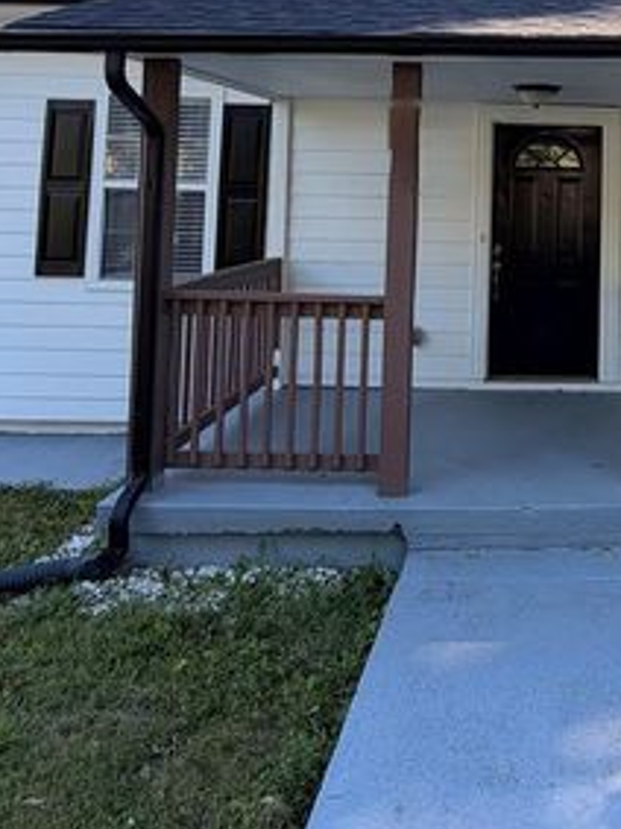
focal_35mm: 33
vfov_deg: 51.9
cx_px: 568
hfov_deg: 39.5
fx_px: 790
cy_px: 166
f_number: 2.2
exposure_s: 1/179
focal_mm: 2.22
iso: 40
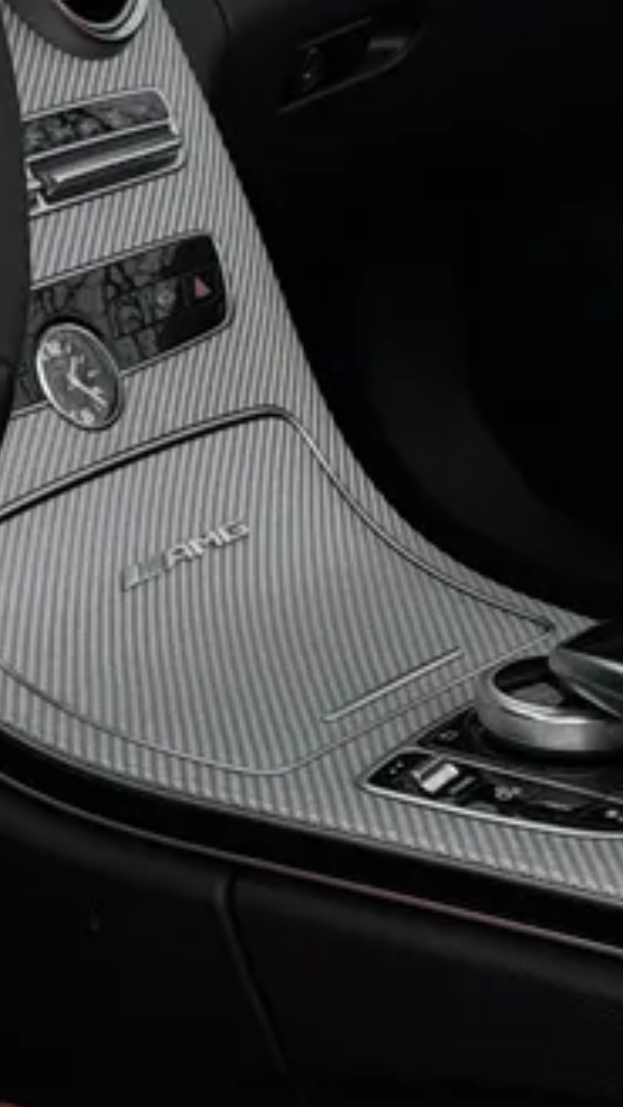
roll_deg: +1.1
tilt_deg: -19.0
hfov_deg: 9.2
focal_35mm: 127
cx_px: -370
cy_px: 158
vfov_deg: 16.7
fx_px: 3731
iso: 64
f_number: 1.78
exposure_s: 1/4878
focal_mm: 6.76
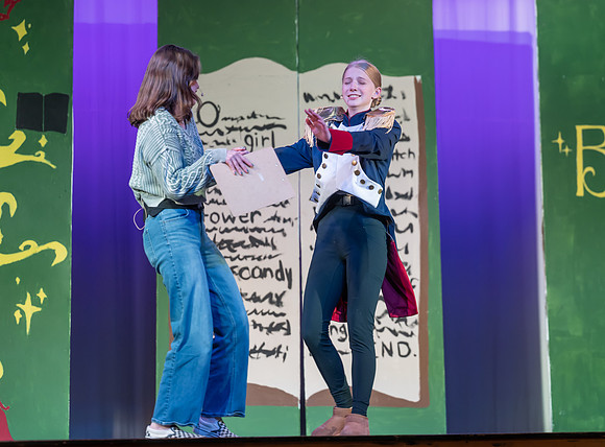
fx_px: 2154
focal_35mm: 124
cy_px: 193
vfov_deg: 11.8
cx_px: 366
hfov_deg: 16.0
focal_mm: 92
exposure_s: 1/250
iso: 800
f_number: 2.8
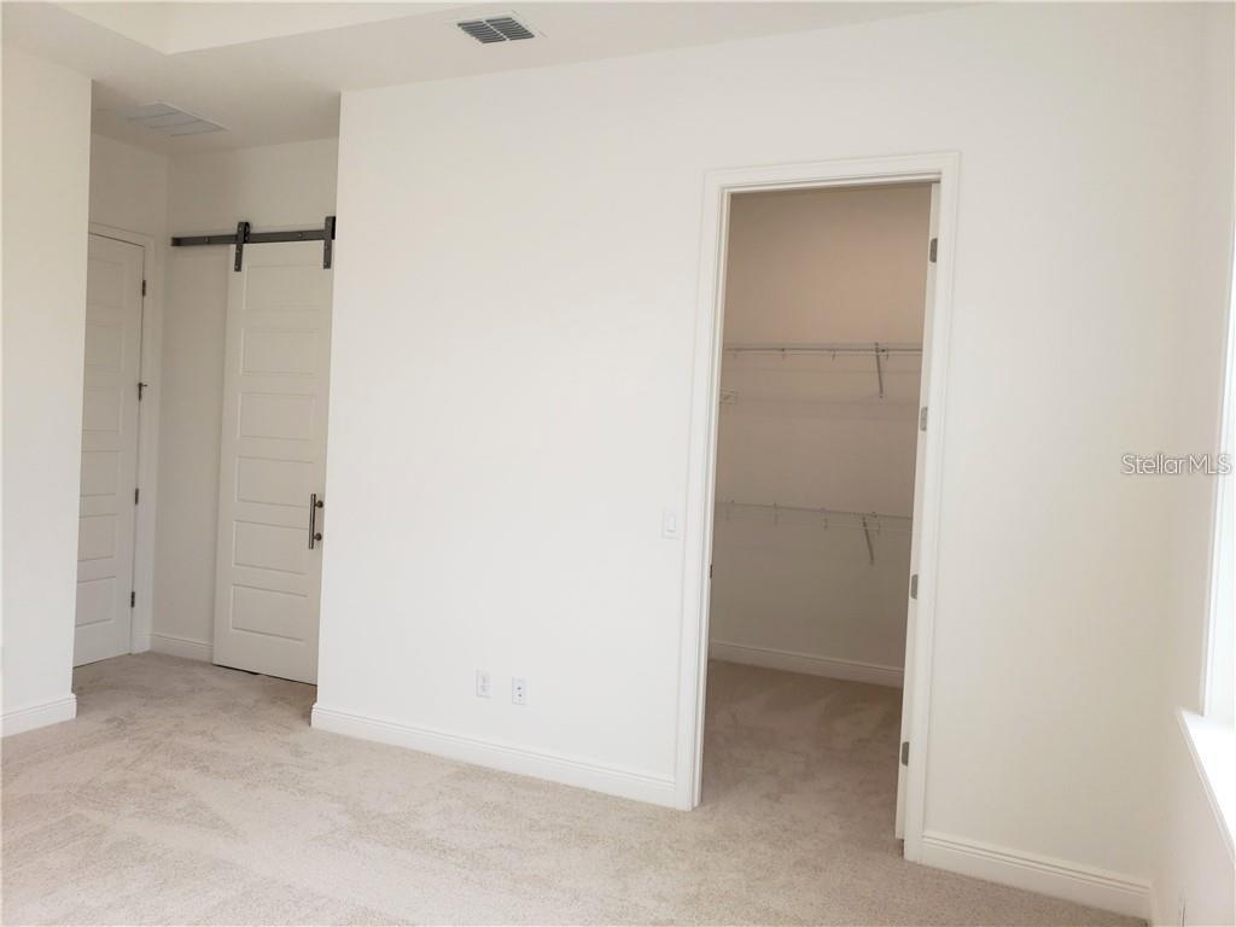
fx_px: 928
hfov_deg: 67.3
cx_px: 618
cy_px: 464
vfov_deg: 53.1
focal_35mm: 26
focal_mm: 4.3
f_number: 1.5
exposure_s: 1/251
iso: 50
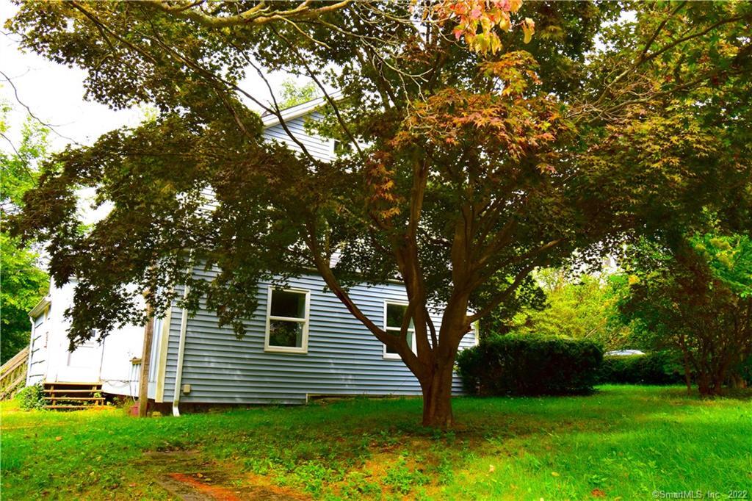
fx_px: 626
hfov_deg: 61.9
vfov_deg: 43.6
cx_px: 376
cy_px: 250
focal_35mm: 30
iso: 400
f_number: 9.5
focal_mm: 20
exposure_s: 1/125
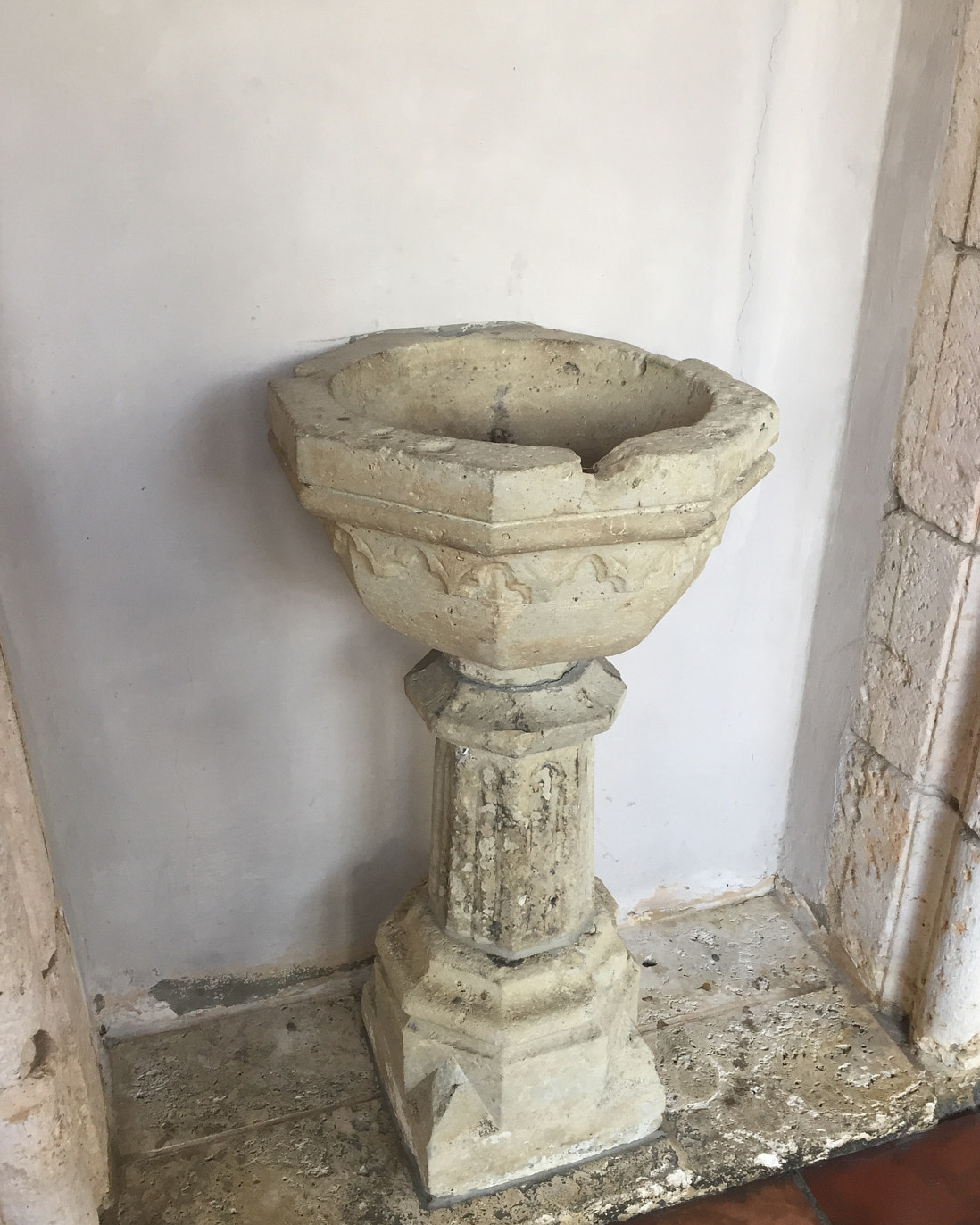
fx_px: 1196
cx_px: 499
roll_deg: +0.3
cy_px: 694
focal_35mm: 33
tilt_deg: -30.3
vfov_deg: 54.0
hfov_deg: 44.6
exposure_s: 1/30
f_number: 2.2
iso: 32
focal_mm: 4.15
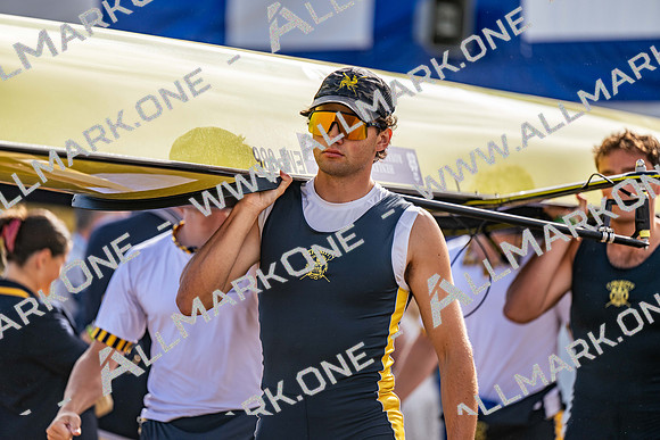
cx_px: 330
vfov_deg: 6.9
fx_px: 3667
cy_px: 220
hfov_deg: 10.3
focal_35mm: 200
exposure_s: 1/2000
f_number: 2.8
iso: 140
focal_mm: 200
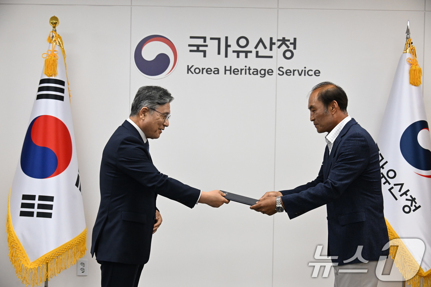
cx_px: 216
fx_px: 563
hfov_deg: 41.9
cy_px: 144
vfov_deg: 28.6
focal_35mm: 47
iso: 4000
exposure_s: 1/200
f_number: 6.3
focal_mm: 47
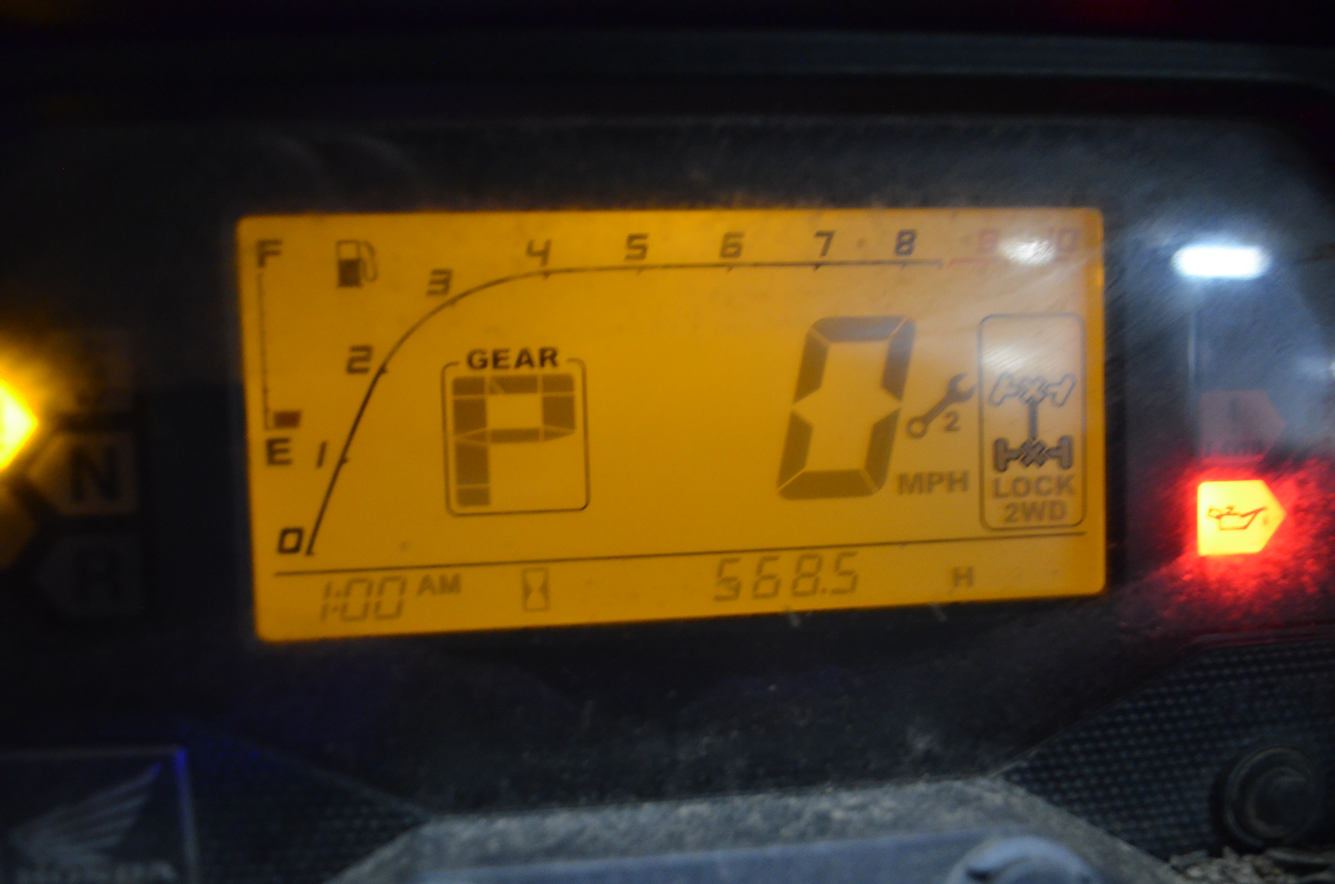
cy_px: 442
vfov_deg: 32.9
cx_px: 668
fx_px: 1499
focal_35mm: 40
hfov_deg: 48.0
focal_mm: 27
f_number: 4
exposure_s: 1/30
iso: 2500
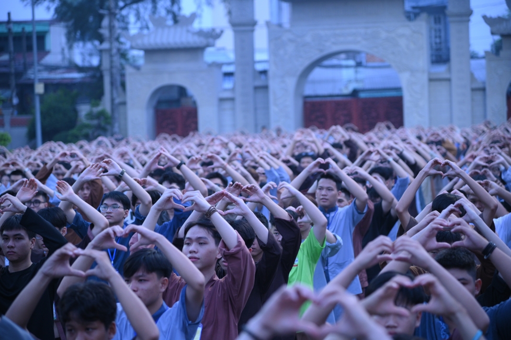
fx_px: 1702
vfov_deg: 11.4
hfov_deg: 17.1
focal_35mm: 120
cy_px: 170
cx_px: 256
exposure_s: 1/80
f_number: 4
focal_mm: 120
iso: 2000
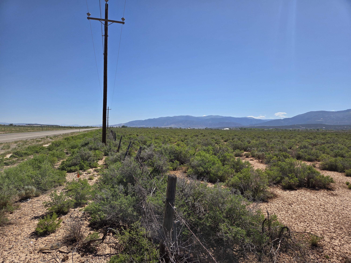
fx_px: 233
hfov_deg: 73.9
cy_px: 132
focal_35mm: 23
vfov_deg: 58.9
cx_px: 176
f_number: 1.8
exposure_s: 1/7328
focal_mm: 5.4
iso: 80
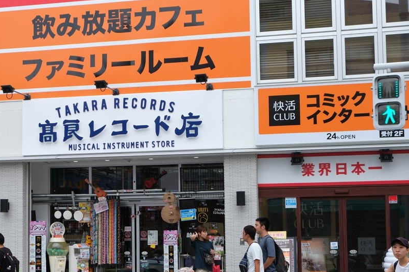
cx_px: 117
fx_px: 738
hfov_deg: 30.6
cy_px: 169
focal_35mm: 65
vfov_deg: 20.9
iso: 160
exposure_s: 1/170
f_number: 5.6
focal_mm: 28.9
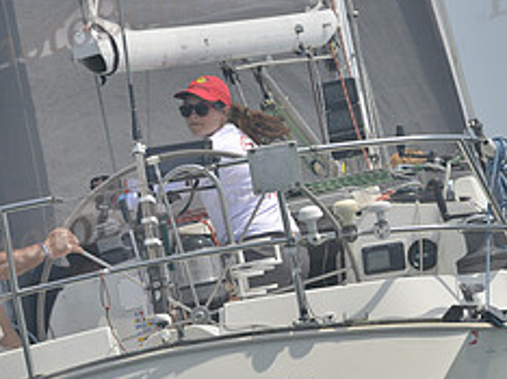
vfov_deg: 3.1
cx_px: 375
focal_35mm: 477
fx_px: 6979
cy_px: 304
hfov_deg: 4.2
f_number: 8
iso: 280
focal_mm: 200
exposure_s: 1/1000
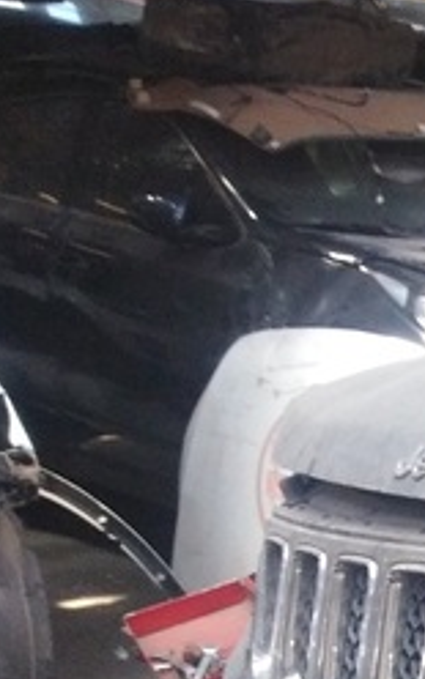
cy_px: 624
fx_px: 1501
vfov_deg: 24.7
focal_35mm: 81
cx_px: 982
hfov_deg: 12.8
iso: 302
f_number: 2.2
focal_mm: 3.46
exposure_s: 1/30
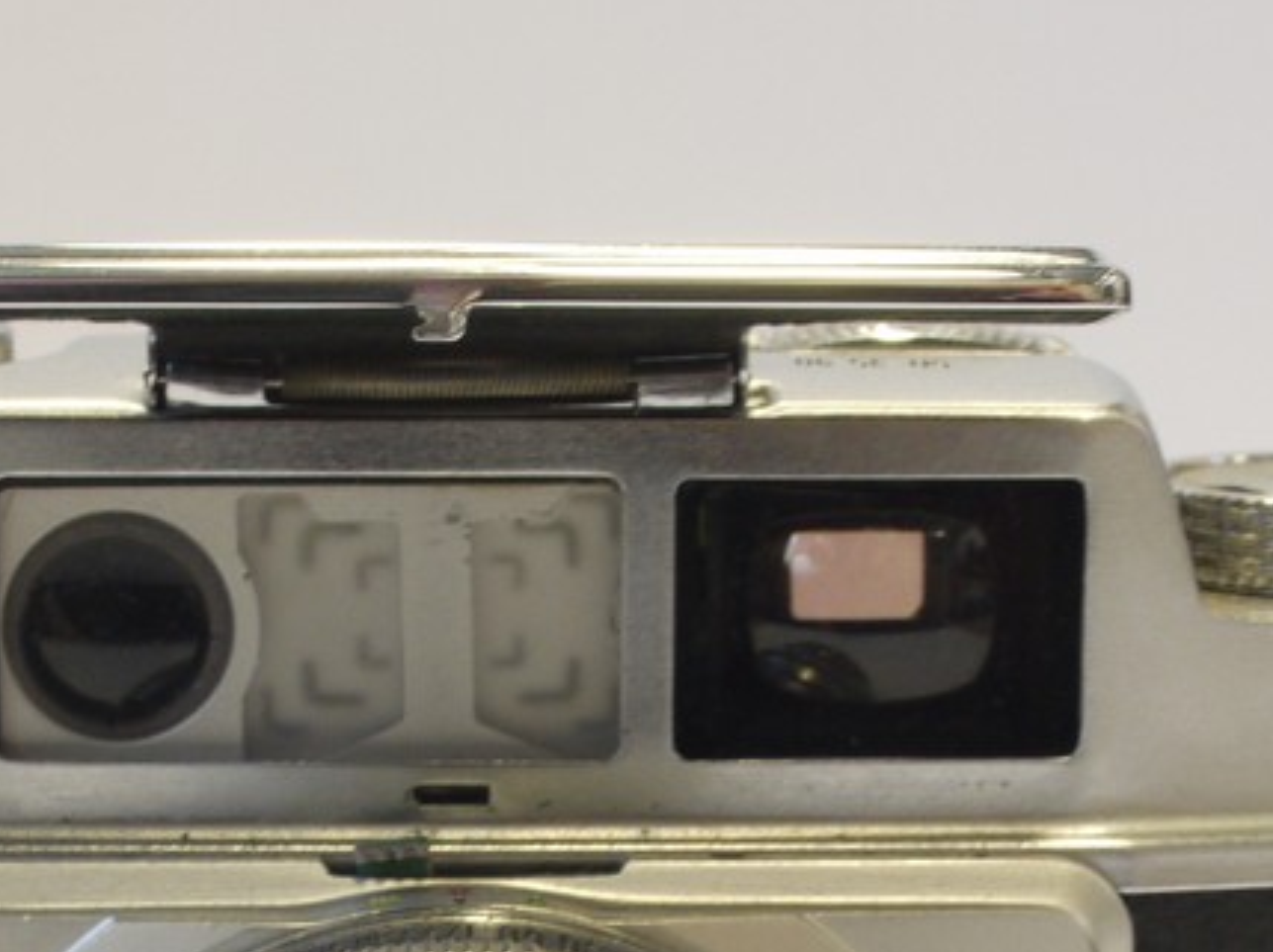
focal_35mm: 168
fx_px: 6173
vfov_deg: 8.7
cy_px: 1121
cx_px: 475
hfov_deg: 11.8
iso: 400
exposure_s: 1/13
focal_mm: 30
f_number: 10
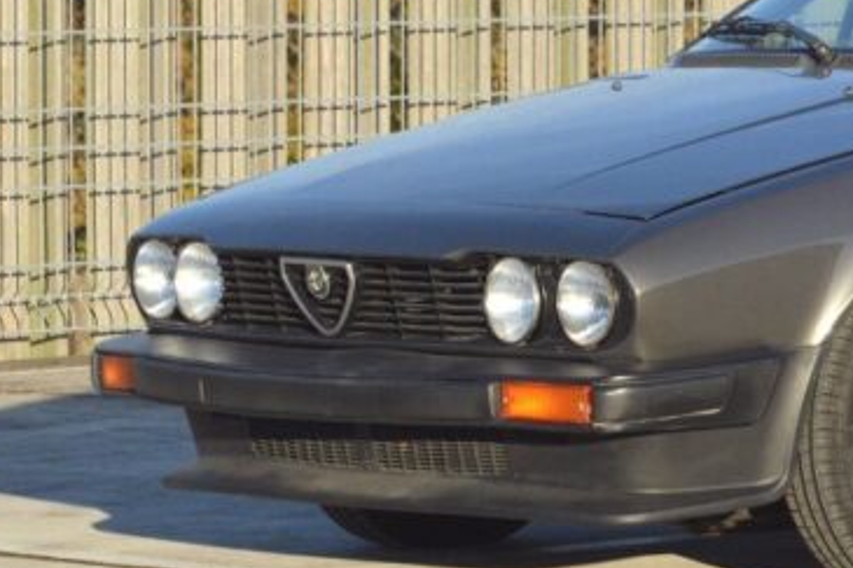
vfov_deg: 5.2
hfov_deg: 7.8
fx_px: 6181
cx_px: 1131
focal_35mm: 261
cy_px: -60
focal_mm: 62
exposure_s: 1/800
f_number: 7.1
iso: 400
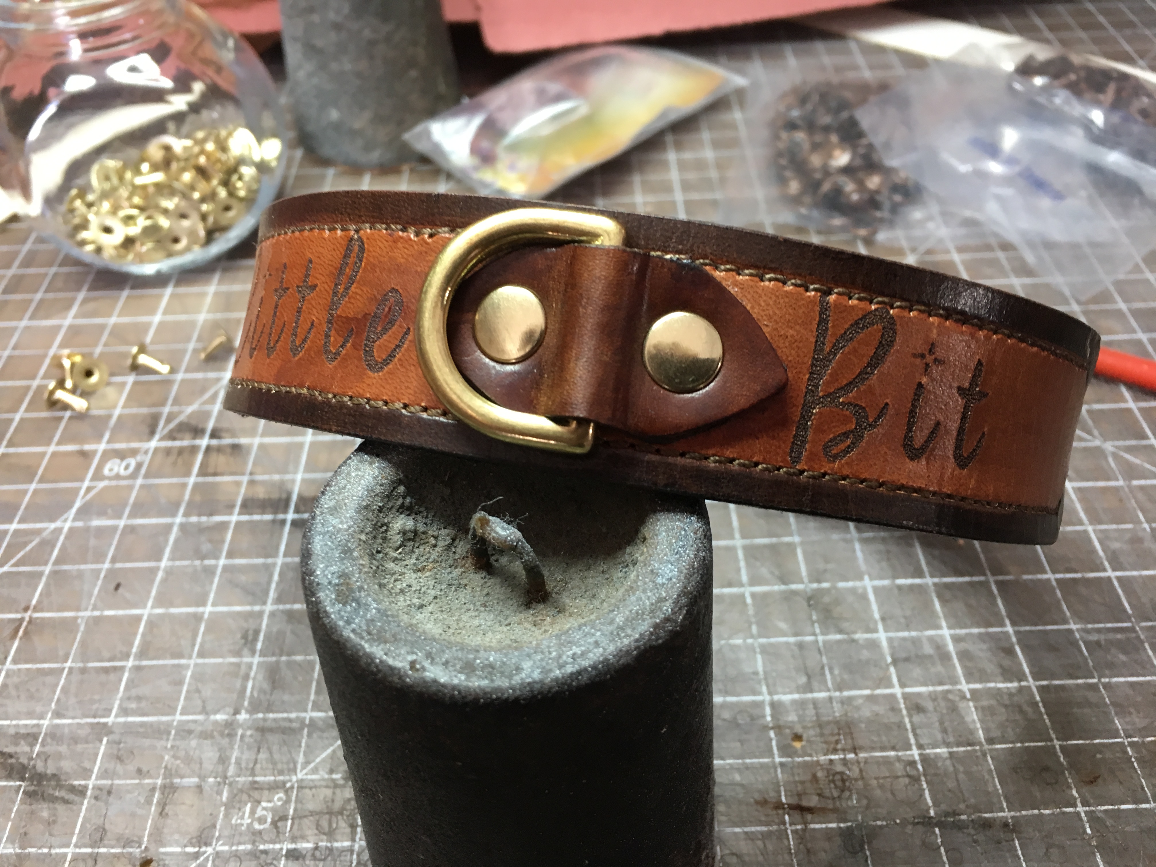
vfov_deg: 48.2
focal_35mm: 29
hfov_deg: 61.7
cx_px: 578
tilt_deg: -44.9
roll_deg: +2.3
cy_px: 434
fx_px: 968
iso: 80
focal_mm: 4.15
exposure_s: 1/30
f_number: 2.2
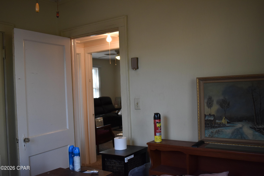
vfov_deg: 36.9
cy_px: 88
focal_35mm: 36
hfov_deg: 53.1
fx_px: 264
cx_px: 132
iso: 800
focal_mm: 24
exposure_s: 1/250
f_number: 3.8
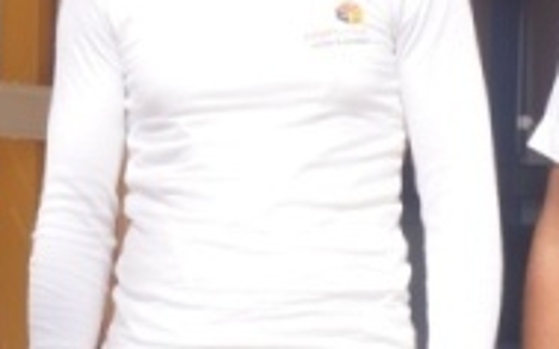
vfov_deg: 7.1
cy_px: 136
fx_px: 2802
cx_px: 109
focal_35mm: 184
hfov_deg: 11.4
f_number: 9
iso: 100
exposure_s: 1/160
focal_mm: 38
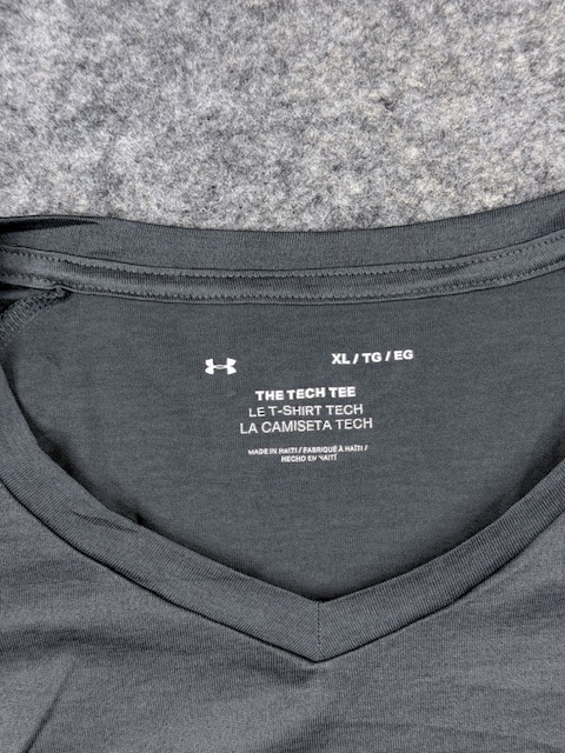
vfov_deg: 39.7
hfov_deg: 30.3
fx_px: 1045
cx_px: 282
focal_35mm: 48
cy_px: 376
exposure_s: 1/100
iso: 50
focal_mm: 6.76
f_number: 1.78
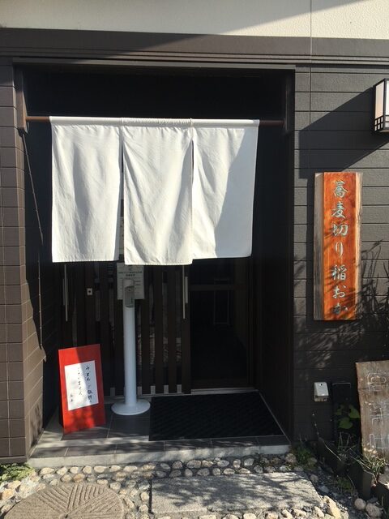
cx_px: 194
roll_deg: +0.1
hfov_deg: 48.2
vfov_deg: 61.7
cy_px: 260
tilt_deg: -4.1
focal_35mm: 29
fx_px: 435
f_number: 2.2
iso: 25
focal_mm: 4.15
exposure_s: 1/1261
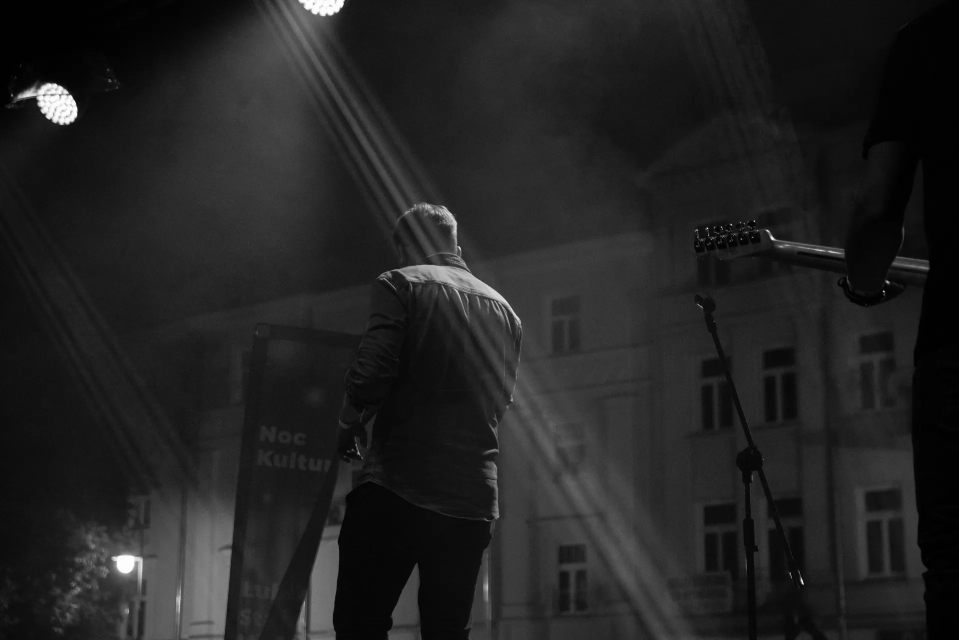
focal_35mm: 75
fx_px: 1998
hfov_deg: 27.0
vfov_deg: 18.2
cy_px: 320
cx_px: 480
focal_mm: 50
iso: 2500
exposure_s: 1/250
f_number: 2.8
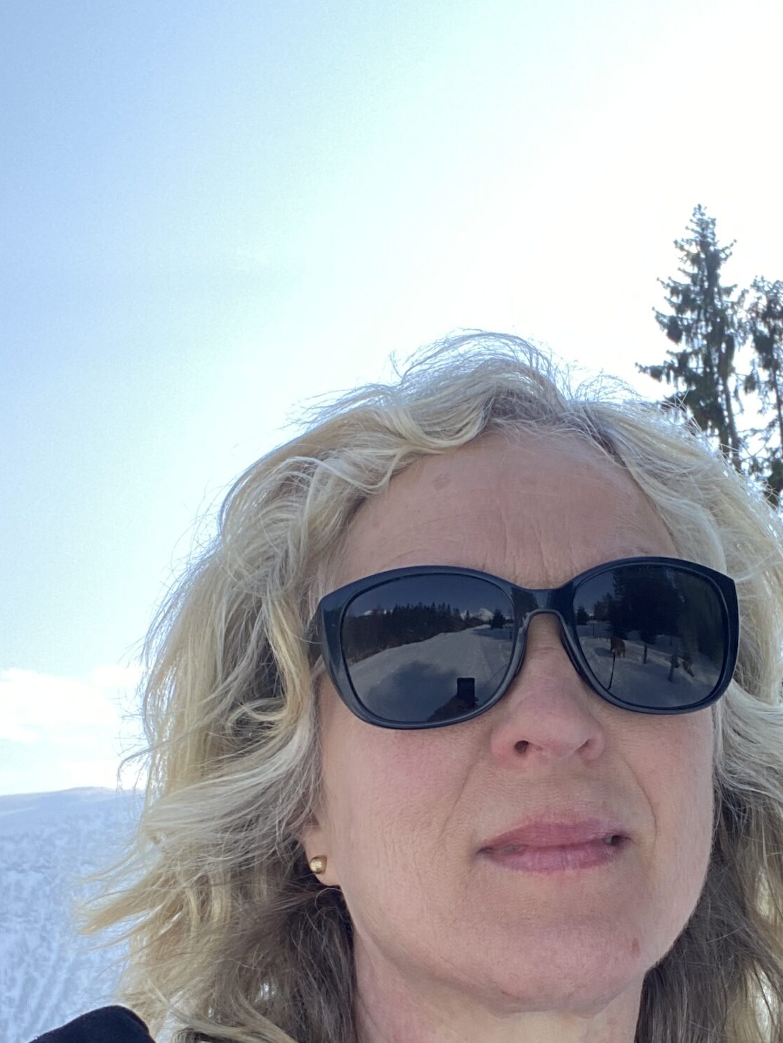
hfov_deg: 27.8
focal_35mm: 52
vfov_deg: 35.9
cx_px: 529
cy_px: 787
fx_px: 1568
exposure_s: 1/344
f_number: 2.2
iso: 25
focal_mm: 2.71
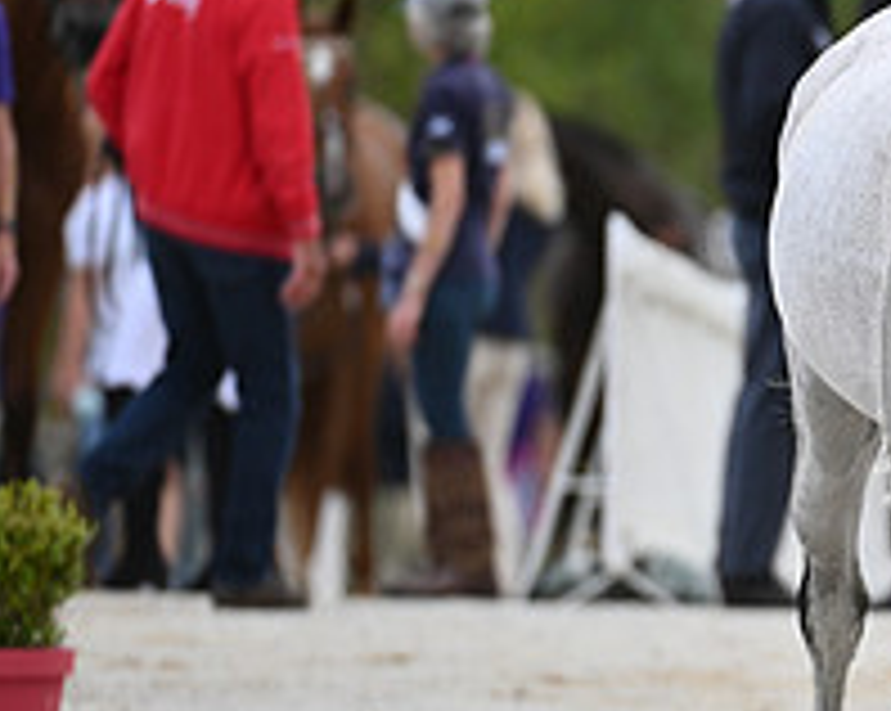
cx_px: 1292
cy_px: 299
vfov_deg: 1.4
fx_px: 29031
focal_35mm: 1102
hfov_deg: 1.8
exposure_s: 1/1600
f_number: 5.6
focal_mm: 400
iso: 500
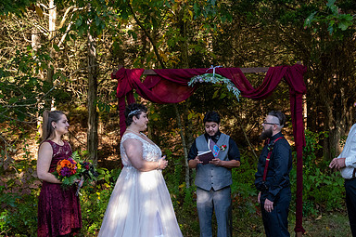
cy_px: 161
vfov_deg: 21.8
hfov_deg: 32.3
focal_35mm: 62
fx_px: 612
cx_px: 222
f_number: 4
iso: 6400
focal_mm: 41
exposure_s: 1/3200
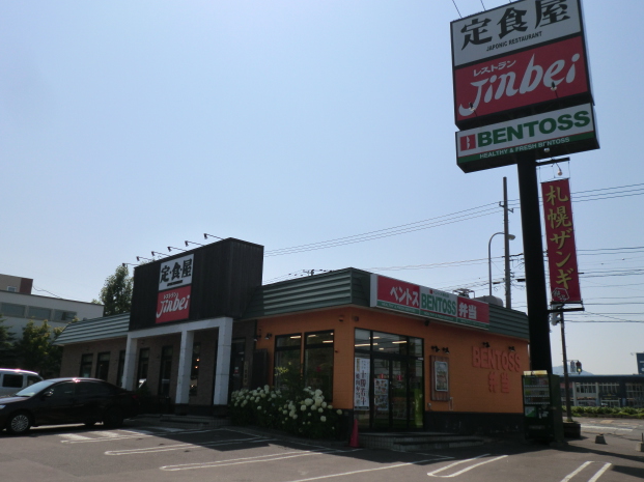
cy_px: 242
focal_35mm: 33
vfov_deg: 42.9
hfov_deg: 55.4
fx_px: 614
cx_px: 321
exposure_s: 1/320
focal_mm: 5.8
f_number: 8.8
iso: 50
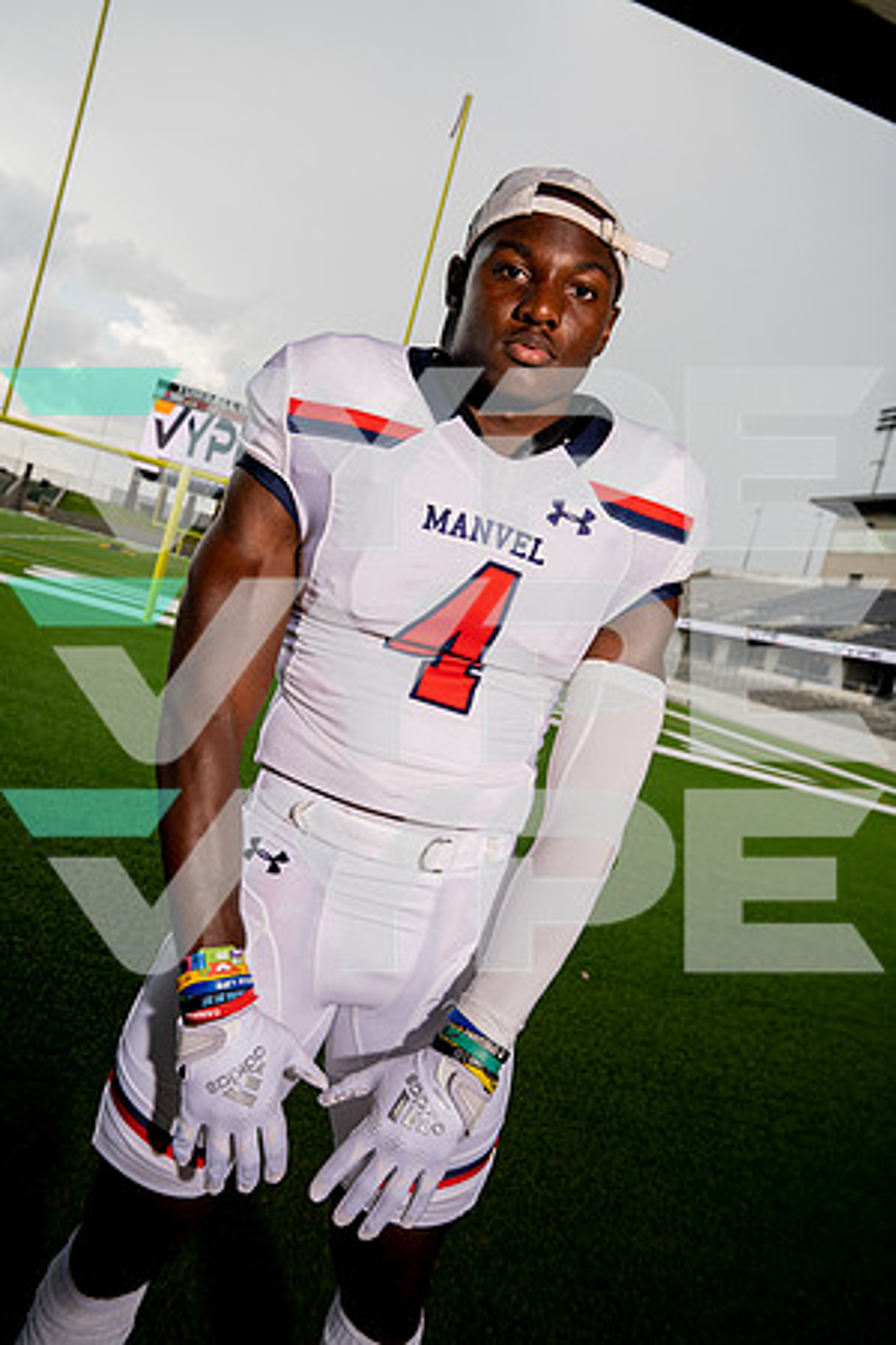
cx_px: 448
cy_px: 672
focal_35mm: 28
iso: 1000
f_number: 6.3
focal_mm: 28
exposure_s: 1/1600
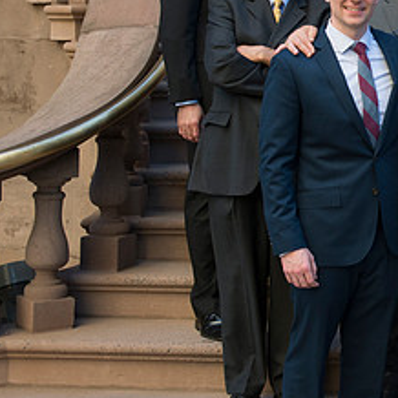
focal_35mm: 102
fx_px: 1327
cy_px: 91
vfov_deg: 17.0
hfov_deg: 16.3
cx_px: 500
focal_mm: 35
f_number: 8
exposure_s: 1/100
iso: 800
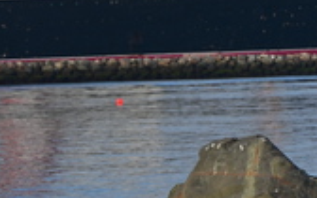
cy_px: -71
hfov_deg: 6.3
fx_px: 2834
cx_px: 472
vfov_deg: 4.0
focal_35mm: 328
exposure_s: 1/640
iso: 200
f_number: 6.3
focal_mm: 98
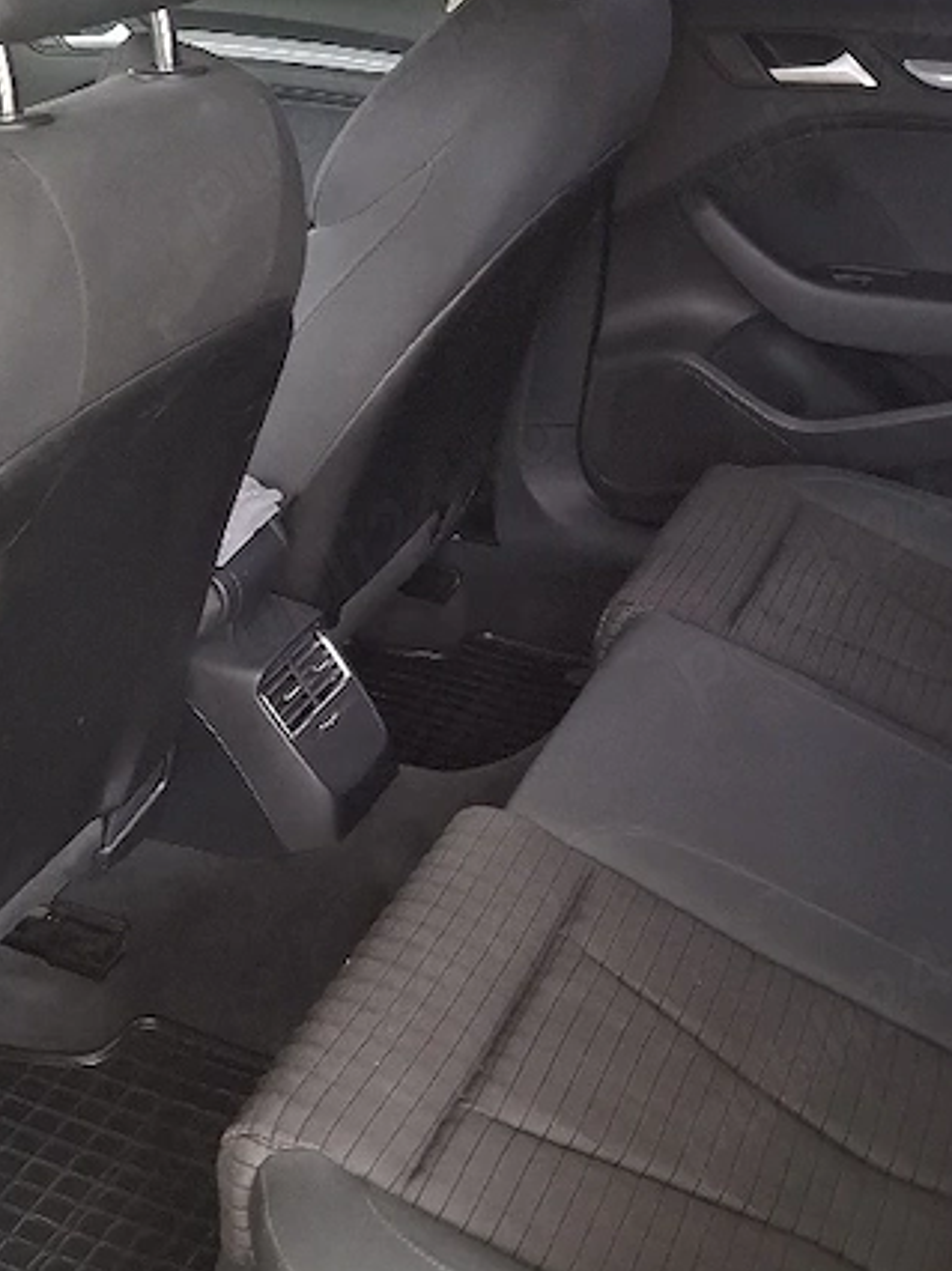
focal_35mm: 47
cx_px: 433
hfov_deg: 30.8
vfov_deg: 40.4
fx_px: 1725
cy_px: 609
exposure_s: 1/25
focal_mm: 4.69
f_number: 1.8
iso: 250
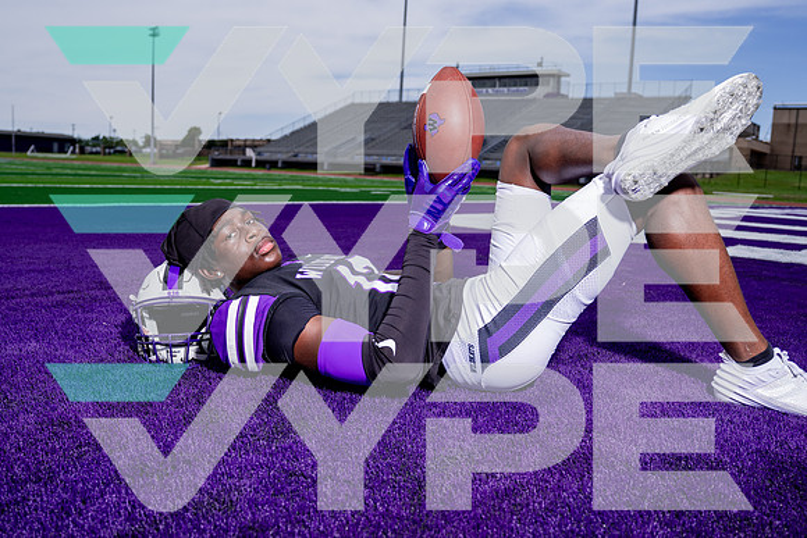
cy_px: 269
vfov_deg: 41.5
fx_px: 710
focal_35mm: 32
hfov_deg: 59.2
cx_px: 404
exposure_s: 1/1250
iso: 100
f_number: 4
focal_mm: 28
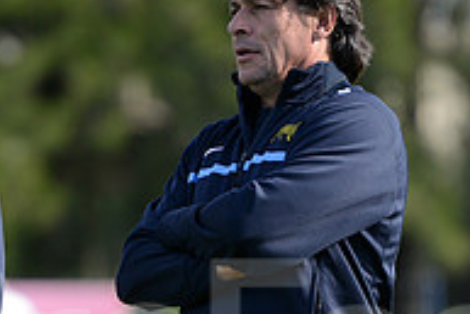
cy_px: 332
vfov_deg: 1.7
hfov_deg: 2.5
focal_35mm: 812
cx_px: 105
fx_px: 10609
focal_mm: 270
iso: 400
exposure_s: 1/640
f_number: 4
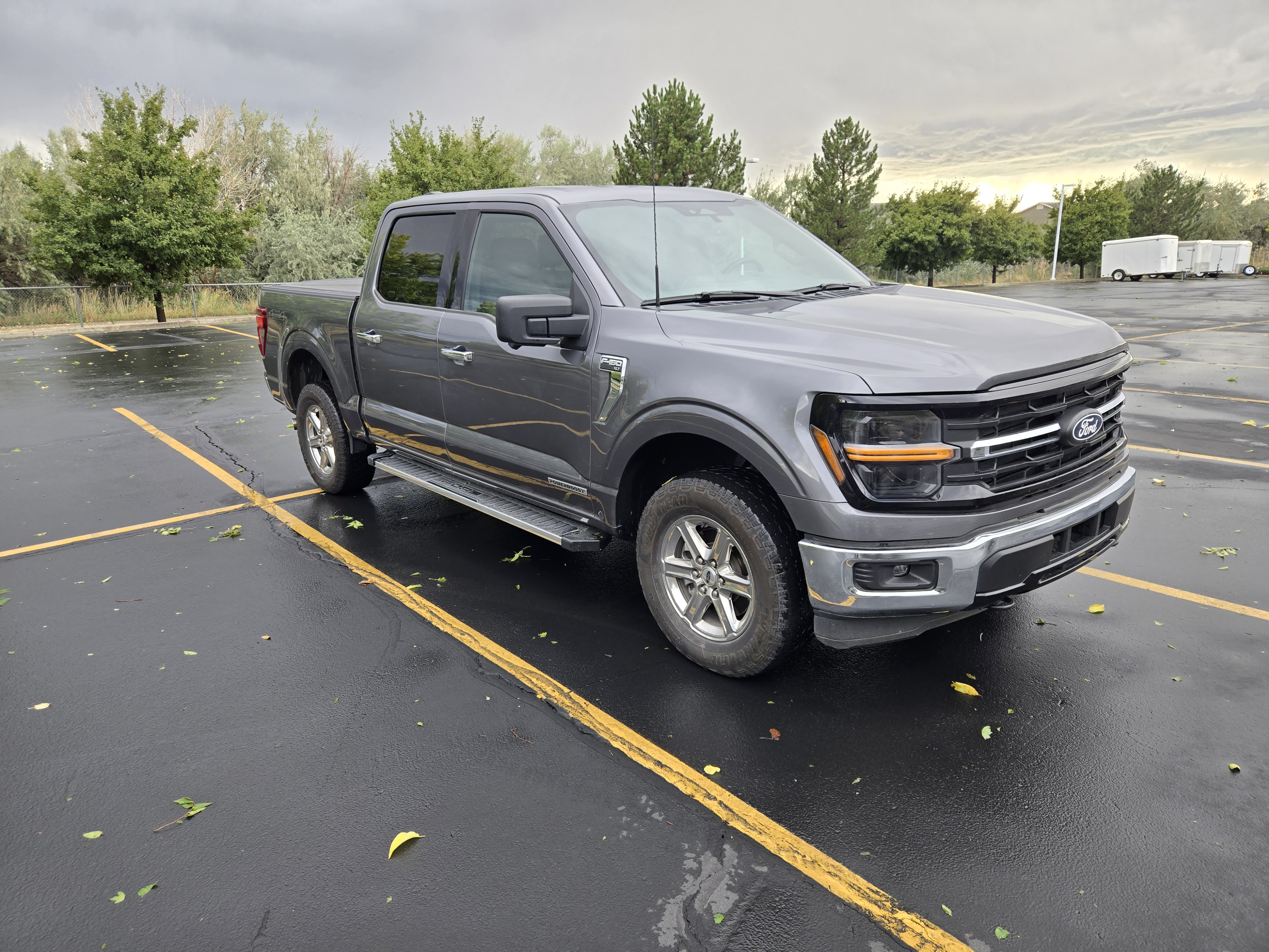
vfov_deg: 58.9
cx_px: 634
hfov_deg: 73.9
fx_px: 843
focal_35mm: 23
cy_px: 476
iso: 25
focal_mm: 5.4
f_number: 1.8
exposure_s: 1/180
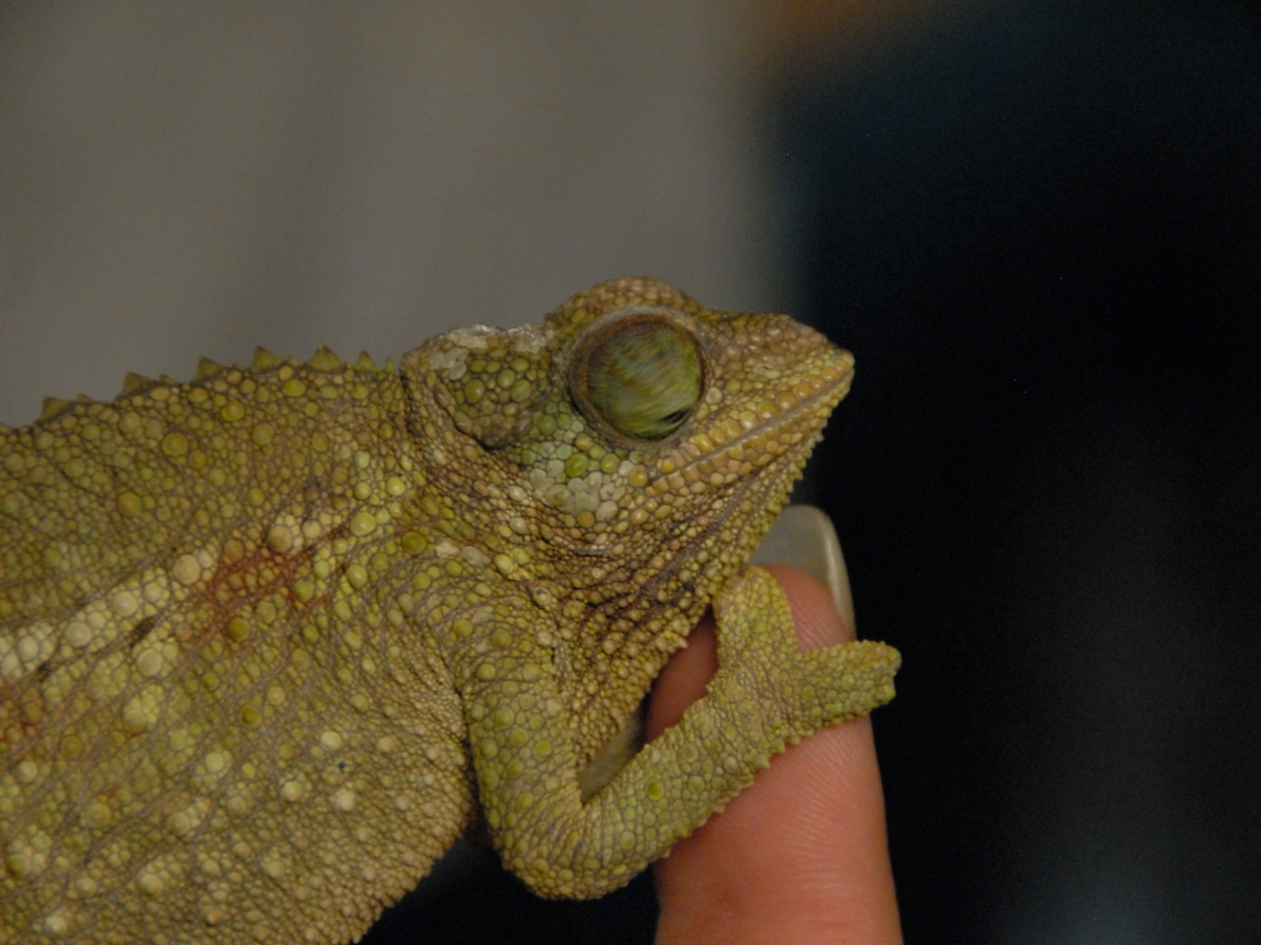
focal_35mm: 276
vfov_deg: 5.4
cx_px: 634
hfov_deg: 7.2
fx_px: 10053
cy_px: 473
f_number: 5.6
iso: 1600
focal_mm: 170
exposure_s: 1/60
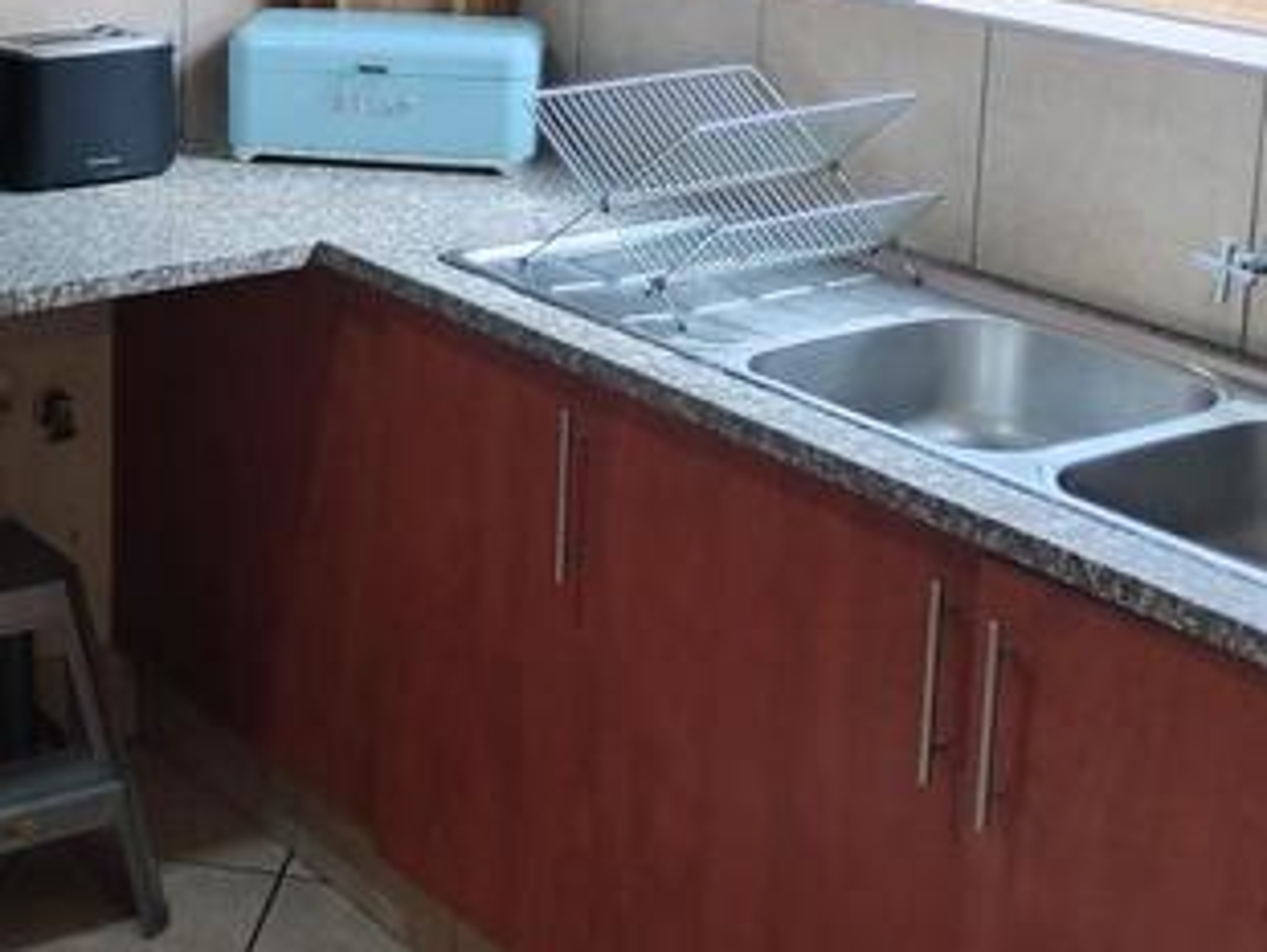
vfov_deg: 21.4
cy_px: 57
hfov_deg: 28.0
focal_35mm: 67
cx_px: 163
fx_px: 2454
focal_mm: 4.7
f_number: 1.8
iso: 441
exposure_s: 1/50
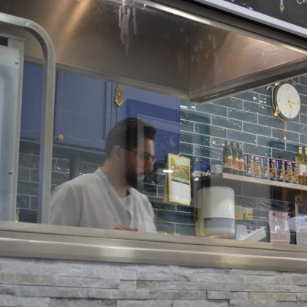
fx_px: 702
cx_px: 132
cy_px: 155
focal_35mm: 70
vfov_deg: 24.7
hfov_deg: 24.6
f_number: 5
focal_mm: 36
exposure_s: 1/25
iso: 400
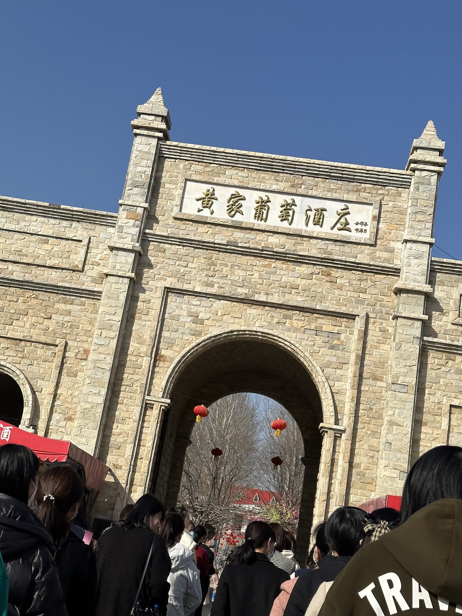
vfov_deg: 39.7
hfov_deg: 30.3
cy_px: 308
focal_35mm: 48
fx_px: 854
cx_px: 231
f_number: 1.78
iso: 64
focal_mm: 6.86
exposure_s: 1/6623
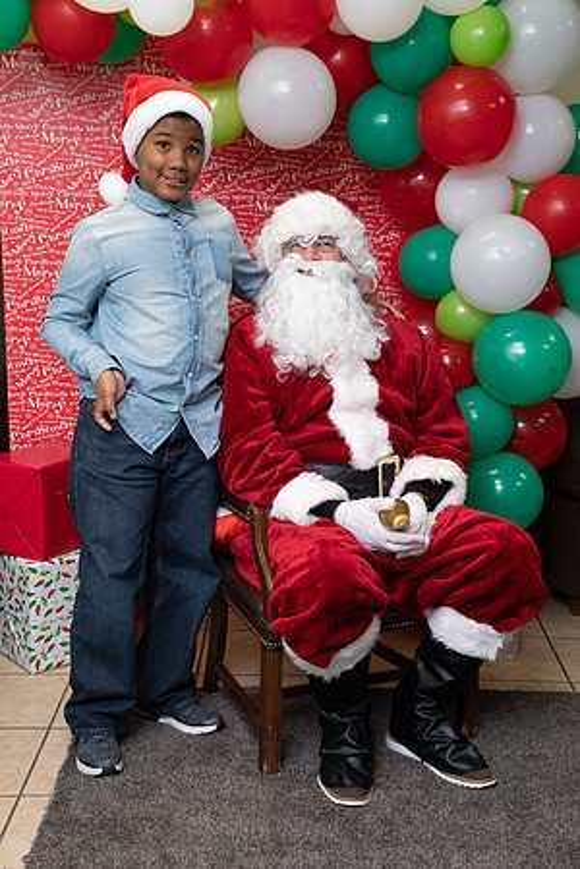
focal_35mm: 55
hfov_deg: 24.6
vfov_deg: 36.2
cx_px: 290
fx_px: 1329
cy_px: 434
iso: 640
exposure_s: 1/80
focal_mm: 55
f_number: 5
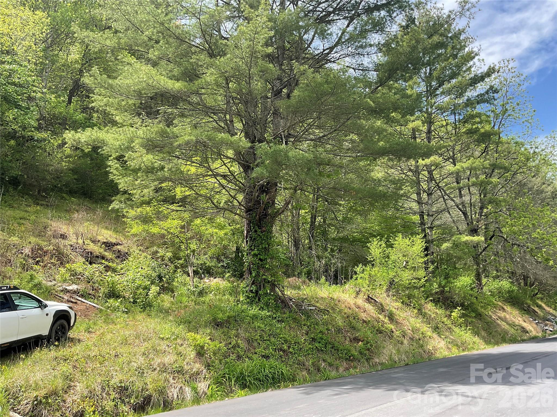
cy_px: 208
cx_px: 278
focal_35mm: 29
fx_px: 467
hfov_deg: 61.7
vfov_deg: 48.2
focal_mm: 3
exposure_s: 1/500
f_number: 1.8
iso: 16
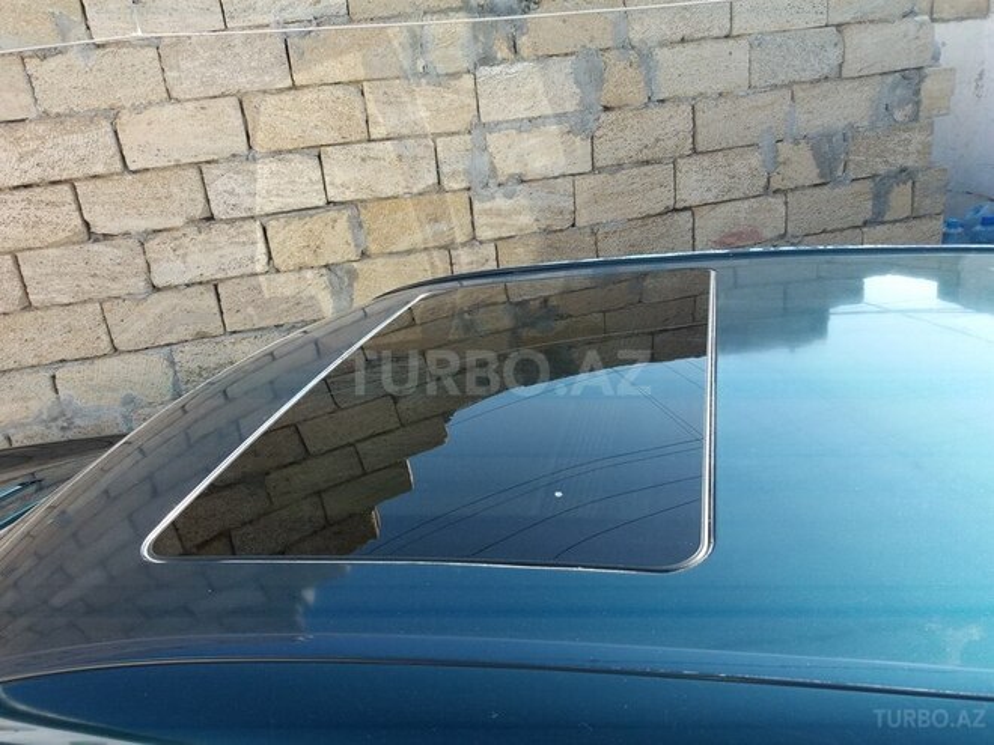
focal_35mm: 28
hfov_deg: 63.4
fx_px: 804
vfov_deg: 49.7
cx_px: 497
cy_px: 372
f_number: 1.9
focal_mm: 3.7
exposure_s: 1/352
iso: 64
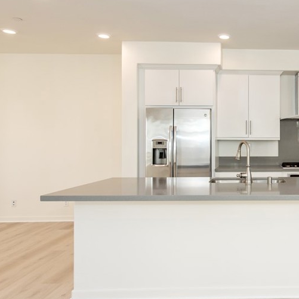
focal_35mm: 33
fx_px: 322
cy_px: 151
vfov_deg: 49.7
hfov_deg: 46.0
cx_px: 256
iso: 450
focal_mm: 19
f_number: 5.6
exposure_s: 1/125
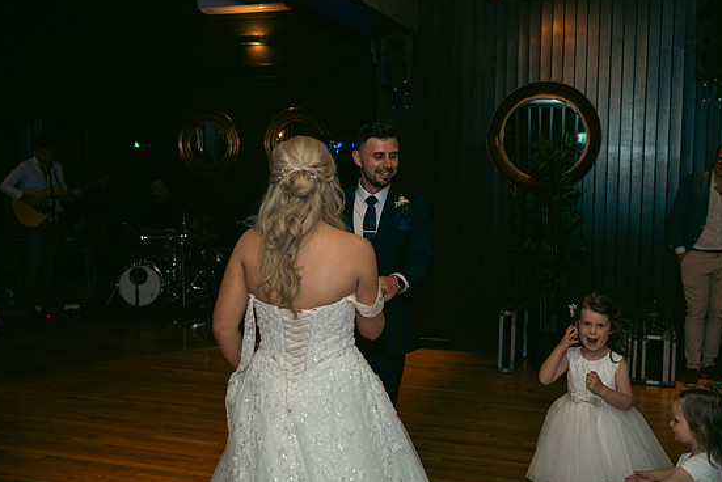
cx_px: 363
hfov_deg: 48.4
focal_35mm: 40
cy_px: 247
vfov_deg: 33.4
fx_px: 803
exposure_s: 1/160
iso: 640
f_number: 3.5
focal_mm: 38
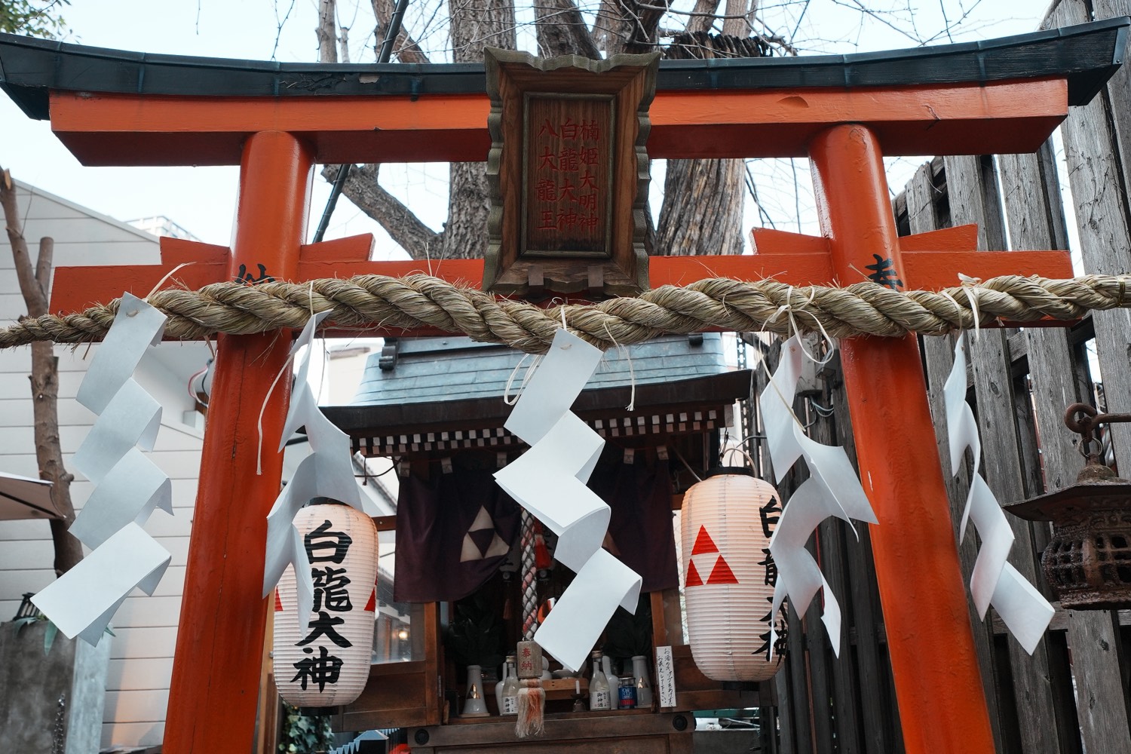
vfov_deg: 42.3
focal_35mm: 31
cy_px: 377
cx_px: 566
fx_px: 974
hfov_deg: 60.3
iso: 200
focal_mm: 21.2
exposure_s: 1/125
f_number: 5.6
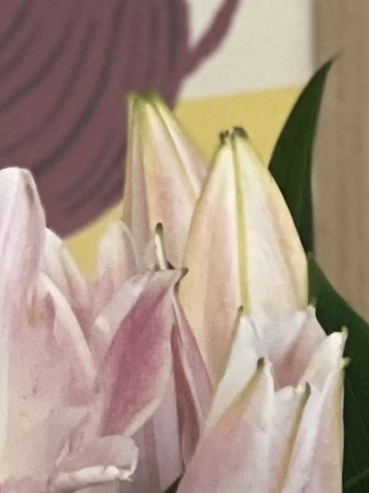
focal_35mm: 376
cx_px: 359
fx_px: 5348
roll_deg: +1.6
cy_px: 1045
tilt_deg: -2.9
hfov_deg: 3.9
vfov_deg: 5.2
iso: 400
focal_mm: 6
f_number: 2
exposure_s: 1/25
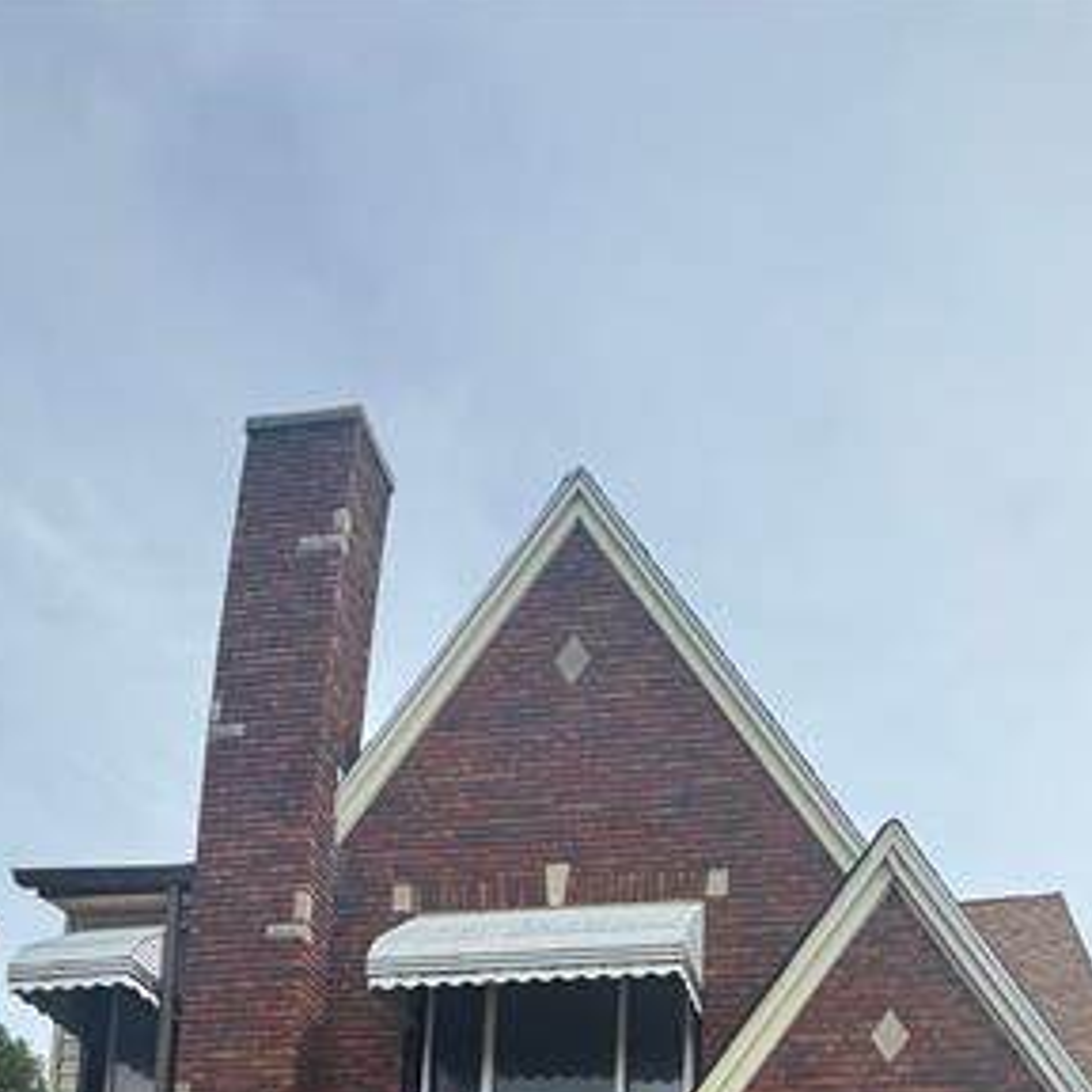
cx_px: 762
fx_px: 1178
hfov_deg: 48.6
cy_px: 1448
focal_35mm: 33
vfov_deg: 34.0
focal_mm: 2.22
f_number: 2.2
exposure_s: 1/968
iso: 50
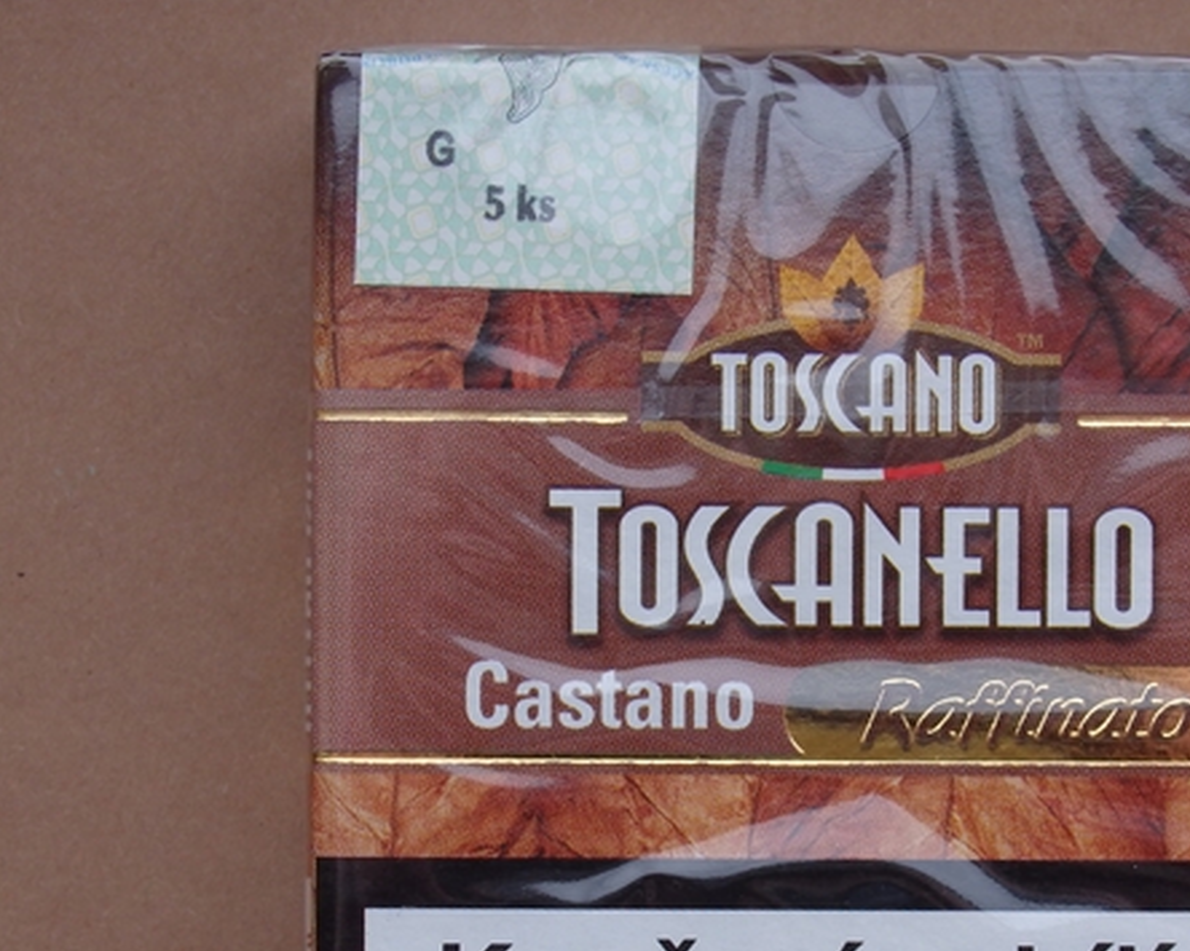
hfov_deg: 16.5
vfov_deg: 13.2
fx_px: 4085
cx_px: 866
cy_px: 747
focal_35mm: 116
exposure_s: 1/40
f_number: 4.4
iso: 125
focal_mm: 11.9
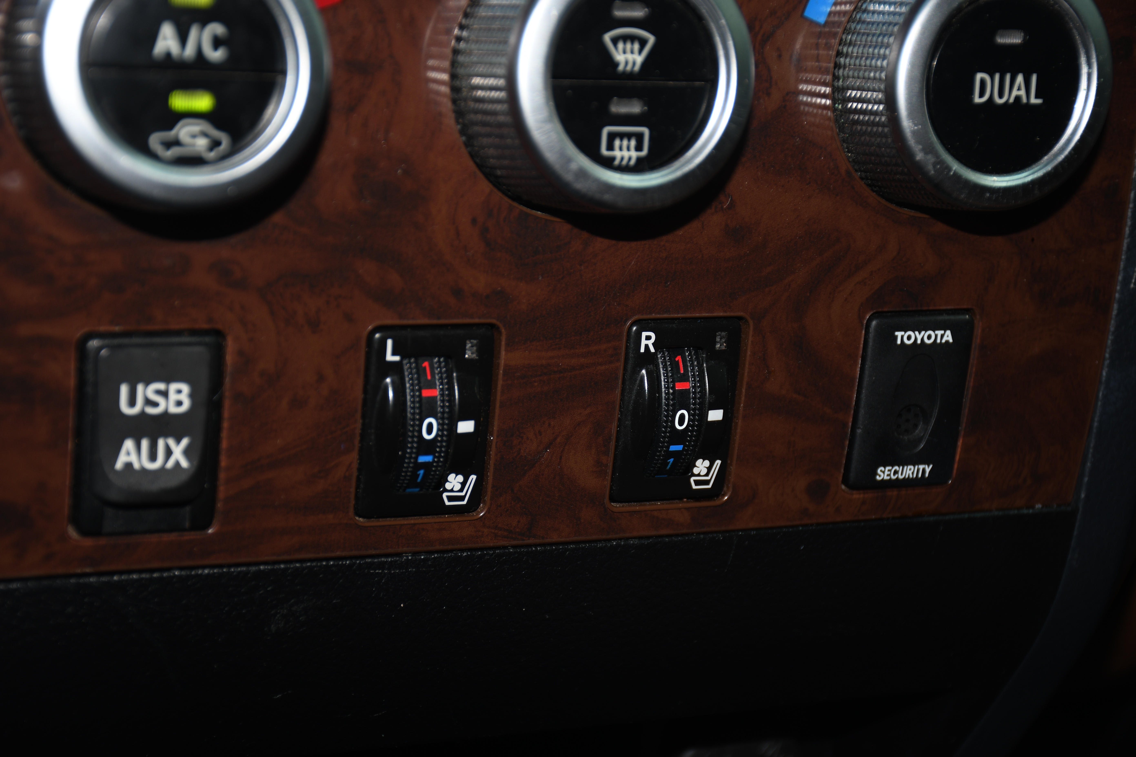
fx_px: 2840
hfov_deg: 22.6
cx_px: 568
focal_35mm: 90
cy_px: 378
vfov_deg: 15.2
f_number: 5
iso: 100
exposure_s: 1/60
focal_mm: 60
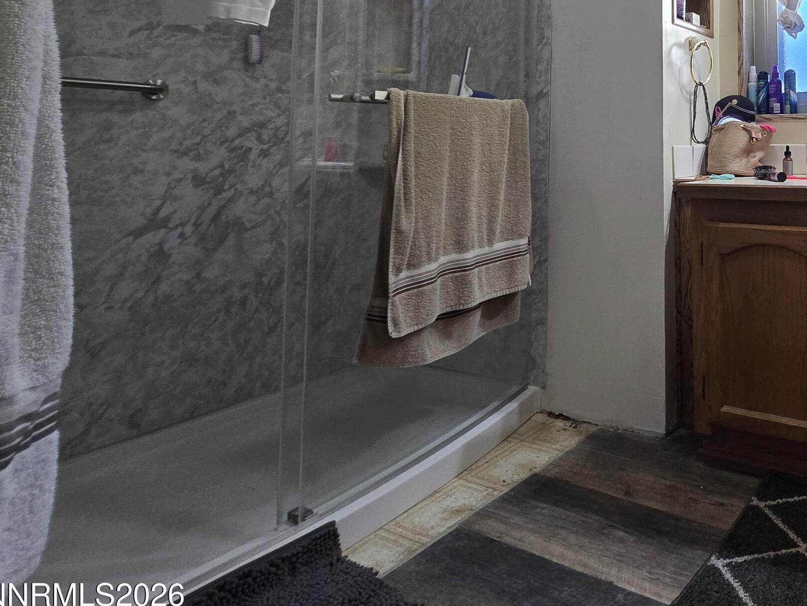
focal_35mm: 24
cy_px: 87
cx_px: 726
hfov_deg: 60.6
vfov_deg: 51.6
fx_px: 560
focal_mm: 2.2
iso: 250
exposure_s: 1/60
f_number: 2.2
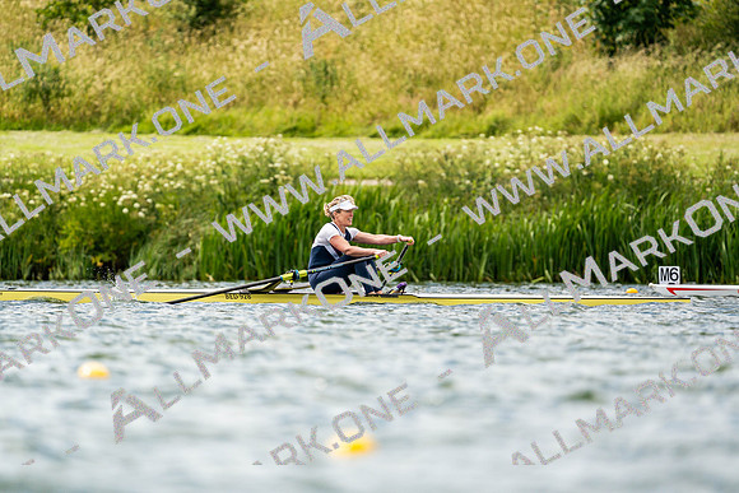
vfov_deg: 2.3
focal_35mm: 600
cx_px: 370
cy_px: 246
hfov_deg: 3.4
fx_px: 12319
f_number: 6.3
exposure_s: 1/2000
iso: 400
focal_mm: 600
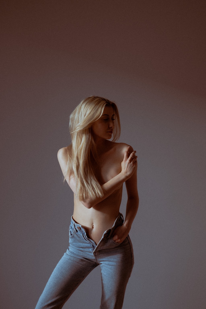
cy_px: 154
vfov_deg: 37.5
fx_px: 455
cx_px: 103
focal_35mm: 53
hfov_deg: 25.5
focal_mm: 35
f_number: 1.4
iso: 160
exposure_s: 1/800
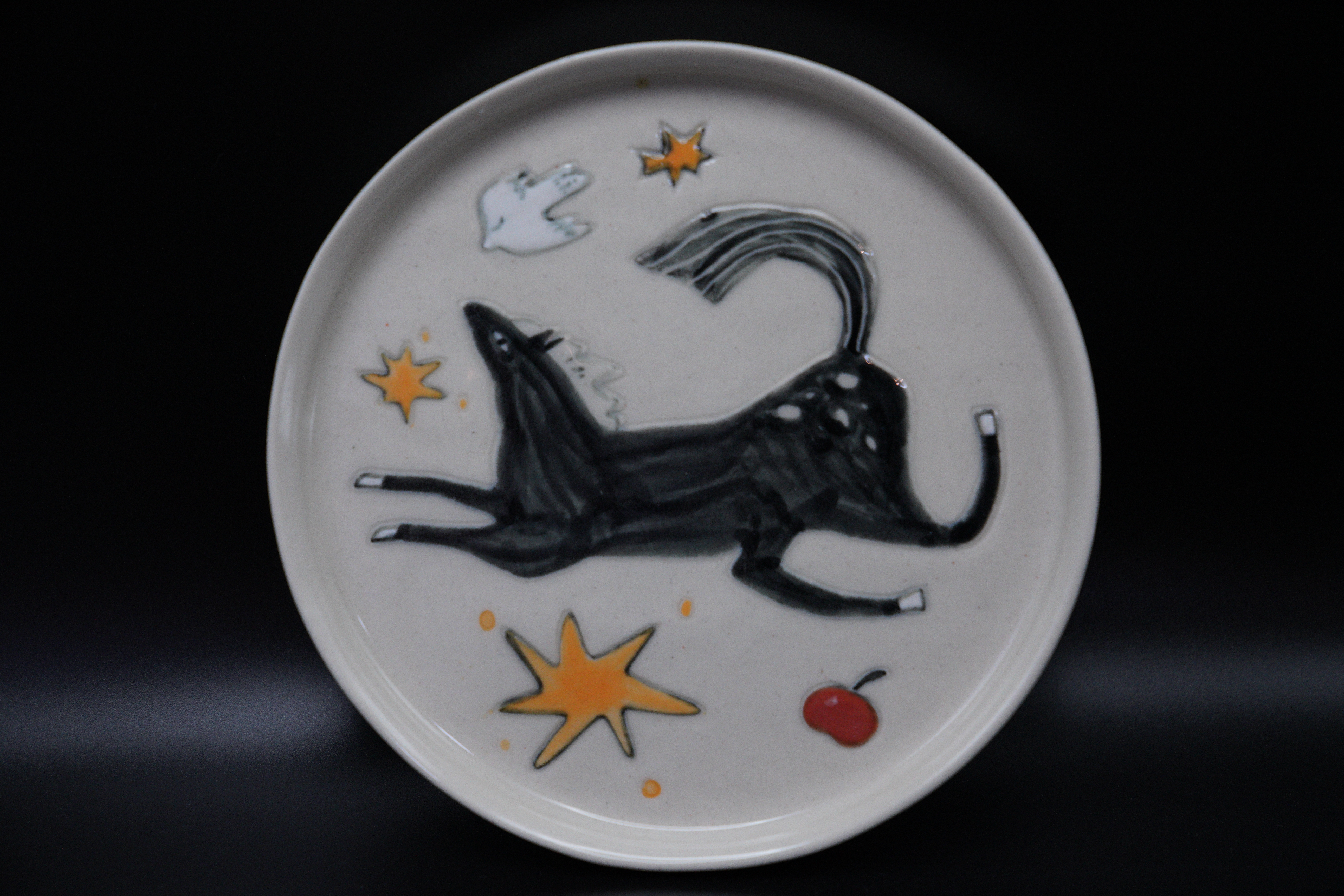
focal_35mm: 70
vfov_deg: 19.5
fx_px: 2614
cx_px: 672
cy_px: 448
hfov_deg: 28.8
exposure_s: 1/160
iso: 2000
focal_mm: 70
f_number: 5
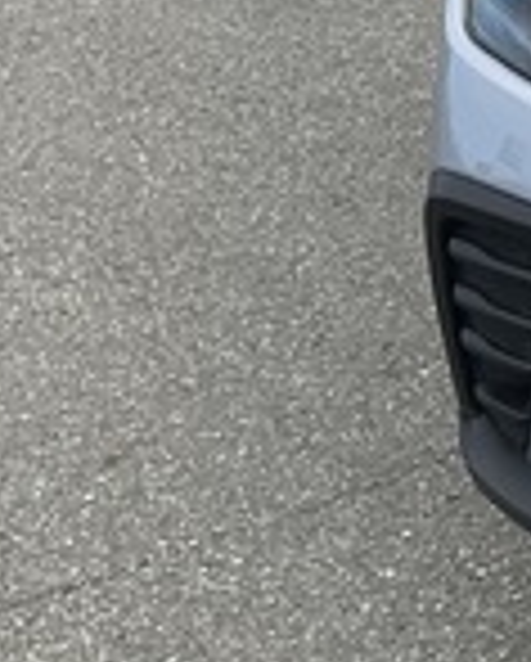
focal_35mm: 123
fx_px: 2411
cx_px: 1278
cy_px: -68
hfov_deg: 10.7
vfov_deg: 15.2
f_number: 1.8
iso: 25
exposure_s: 1/1490
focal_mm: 3
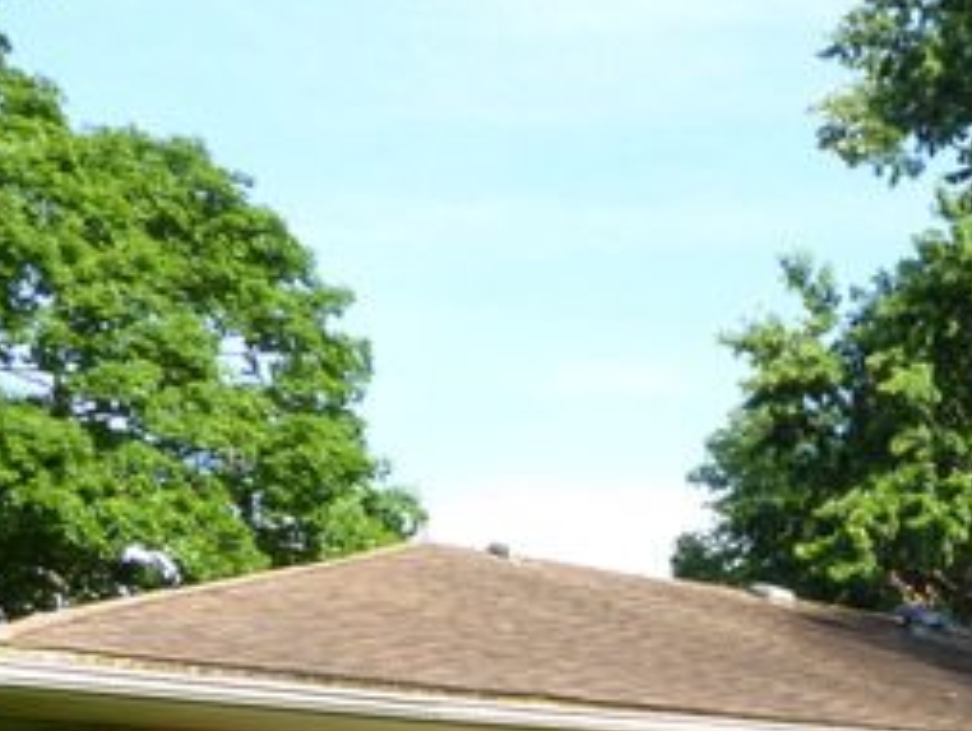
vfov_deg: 18.0
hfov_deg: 23.8
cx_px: 987
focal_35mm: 78
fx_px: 2192
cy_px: 873
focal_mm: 5.4
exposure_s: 1/80
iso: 100
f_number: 6.3
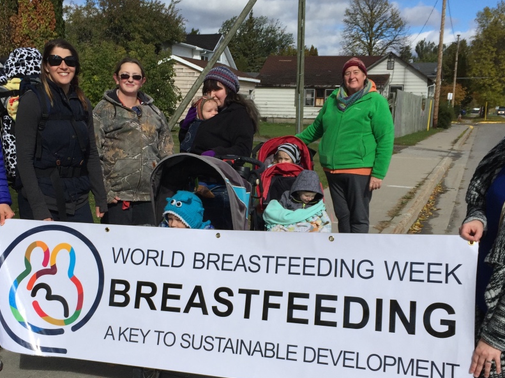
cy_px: 240
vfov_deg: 32.7
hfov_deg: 42.9
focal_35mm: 44
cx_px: 235
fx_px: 642
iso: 32
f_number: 2.2
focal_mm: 4.15
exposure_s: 1/3968
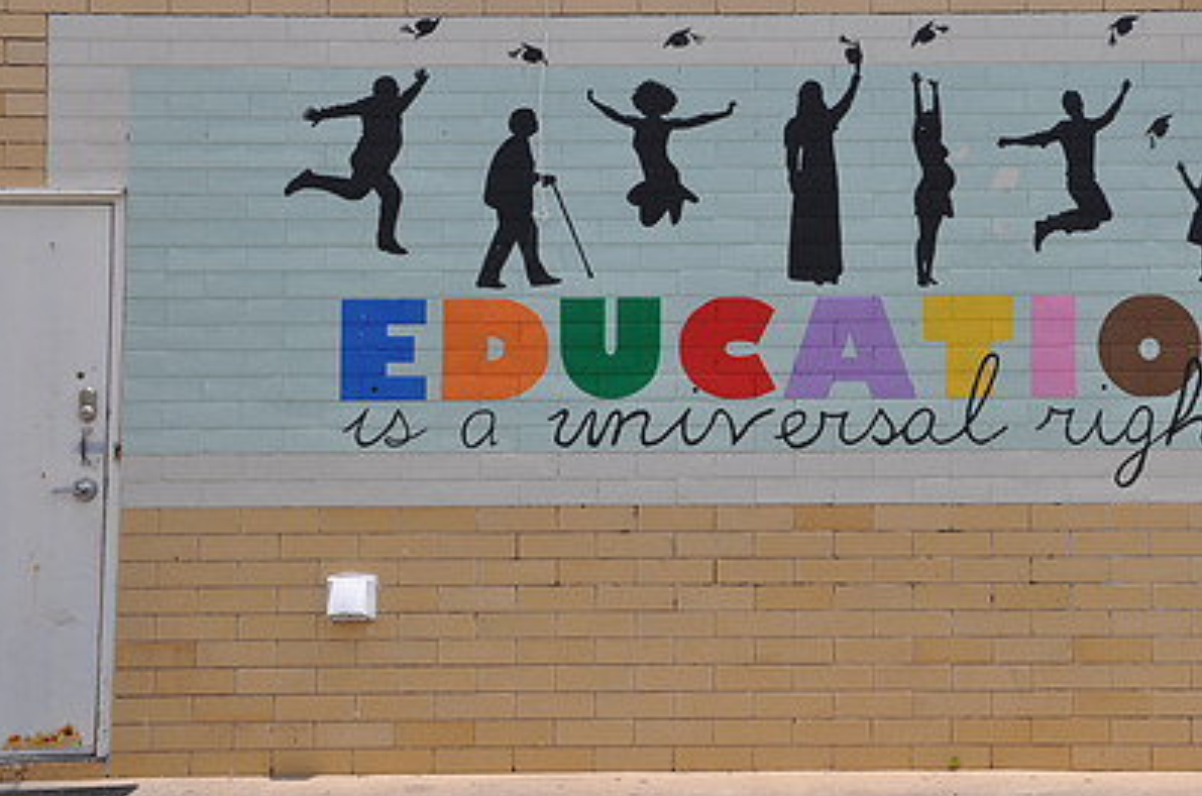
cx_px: 869
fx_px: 1899
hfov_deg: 34.5
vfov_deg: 23.7
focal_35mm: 57
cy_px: 340
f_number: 10
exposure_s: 1/400
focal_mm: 26
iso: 200
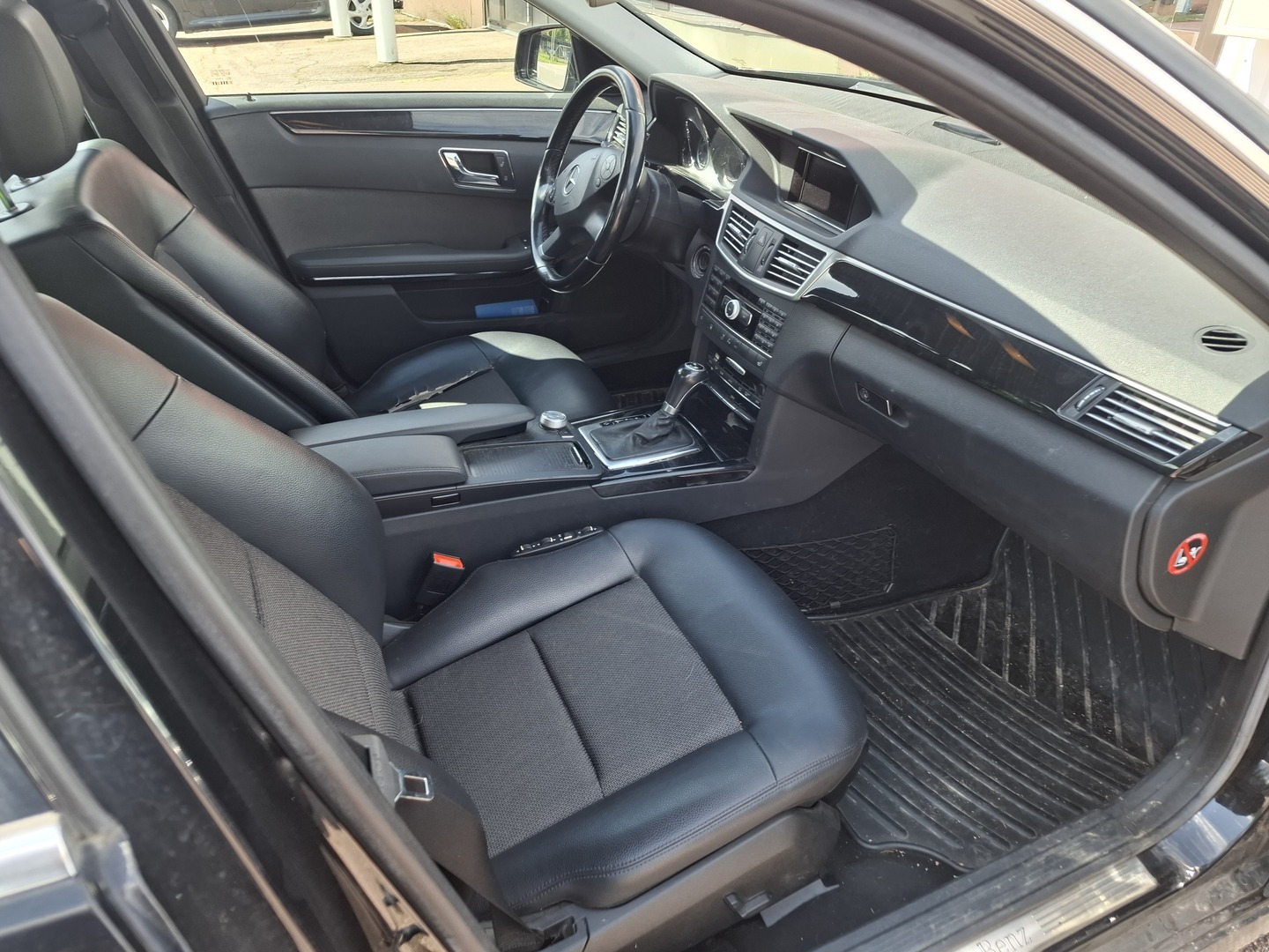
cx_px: 634
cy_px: 476
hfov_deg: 73.9
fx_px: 843
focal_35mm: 23
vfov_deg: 58.9
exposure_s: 1/126
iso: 50
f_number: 1.8
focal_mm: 5.54
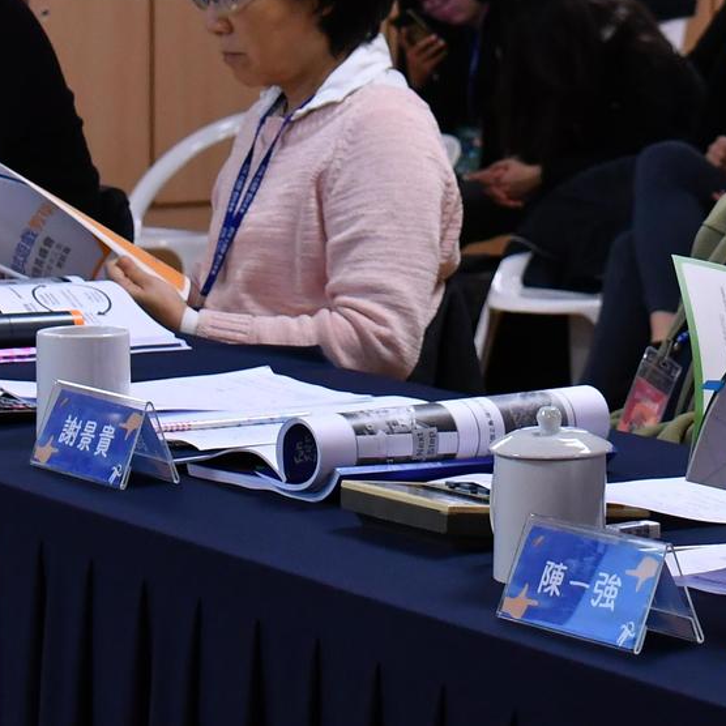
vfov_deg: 10.8
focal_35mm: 161
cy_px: 46
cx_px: 521
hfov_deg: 10.9
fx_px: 3809
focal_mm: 35
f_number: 5.6
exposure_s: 1/80
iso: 1000
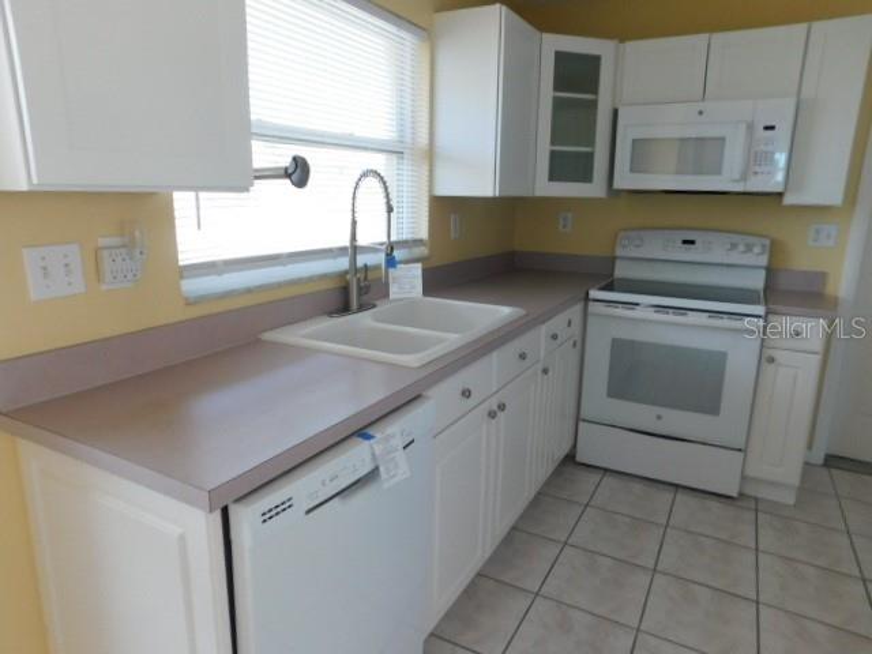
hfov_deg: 73.9
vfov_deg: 58.9
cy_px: 327
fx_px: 579
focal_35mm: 23
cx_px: 436
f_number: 3
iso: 160
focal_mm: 4
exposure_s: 1/30
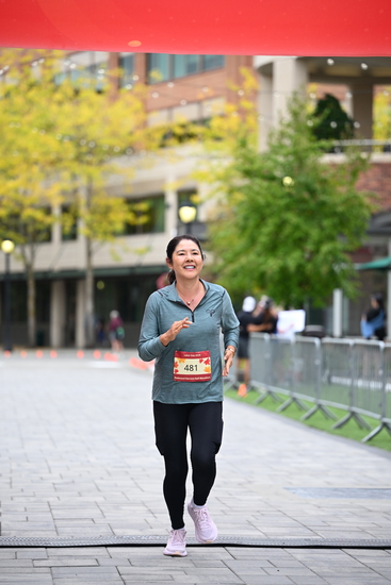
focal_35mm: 120
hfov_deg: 11.4
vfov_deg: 17.1
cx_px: 196
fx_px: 1954
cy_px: 292
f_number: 2.8
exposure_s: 1/2000
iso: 640
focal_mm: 120
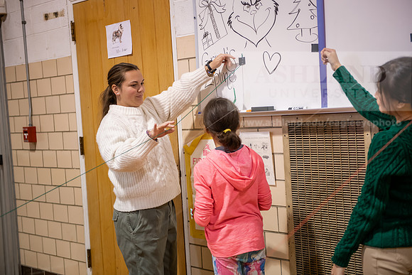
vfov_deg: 23.4
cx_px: 206
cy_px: 138
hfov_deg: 34.5
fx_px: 664
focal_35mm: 58
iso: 1000
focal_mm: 58
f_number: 3.2
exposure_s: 1/160
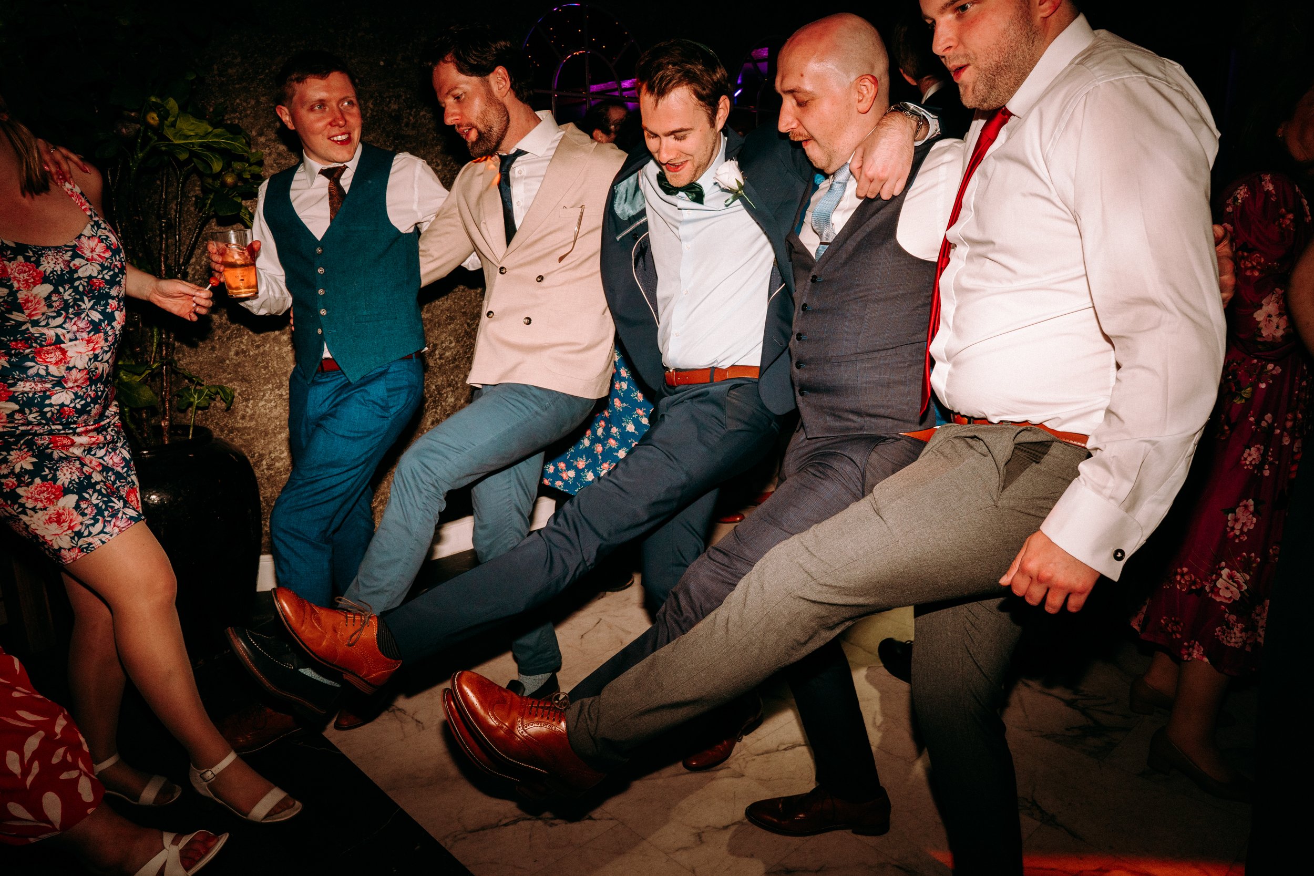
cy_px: 438
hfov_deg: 71.5
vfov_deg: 51.3
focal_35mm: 25
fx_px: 912
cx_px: 657
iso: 640
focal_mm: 25
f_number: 9
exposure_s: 1/125
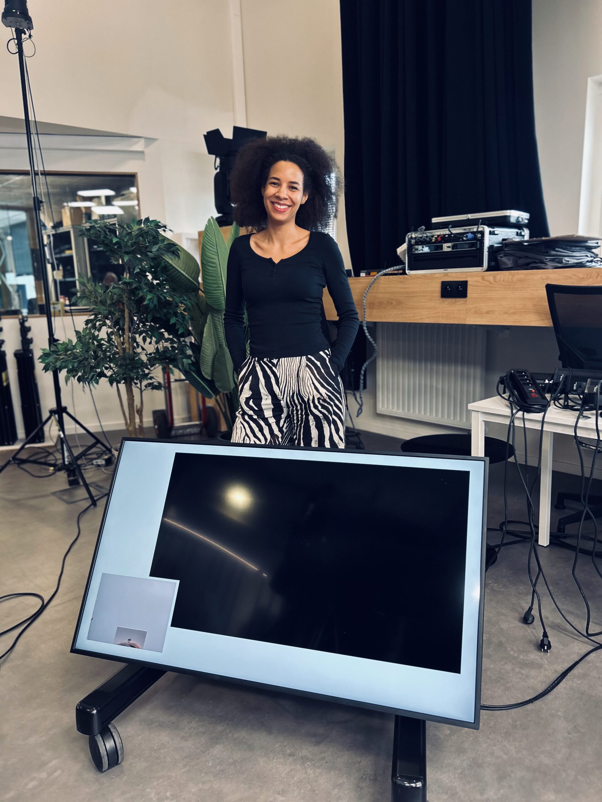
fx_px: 603
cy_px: 401
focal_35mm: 26
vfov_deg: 67.3
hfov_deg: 53.1
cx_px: 301
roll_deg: +2.4
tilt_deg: -11.0
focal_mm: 5.7
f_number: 1.5
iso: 125
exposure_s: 1/83
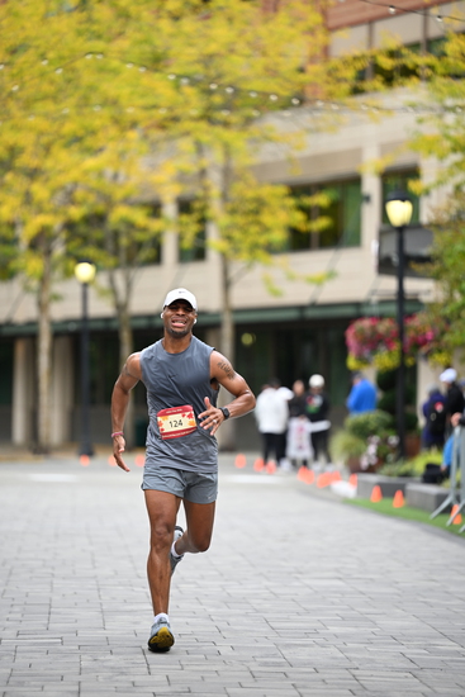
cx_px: 232
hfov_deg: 8.1
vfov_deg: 12.1
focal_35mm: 170
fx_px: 3291
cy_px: 348
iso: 640
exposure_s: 1/2000
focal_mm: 170
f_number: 2.8
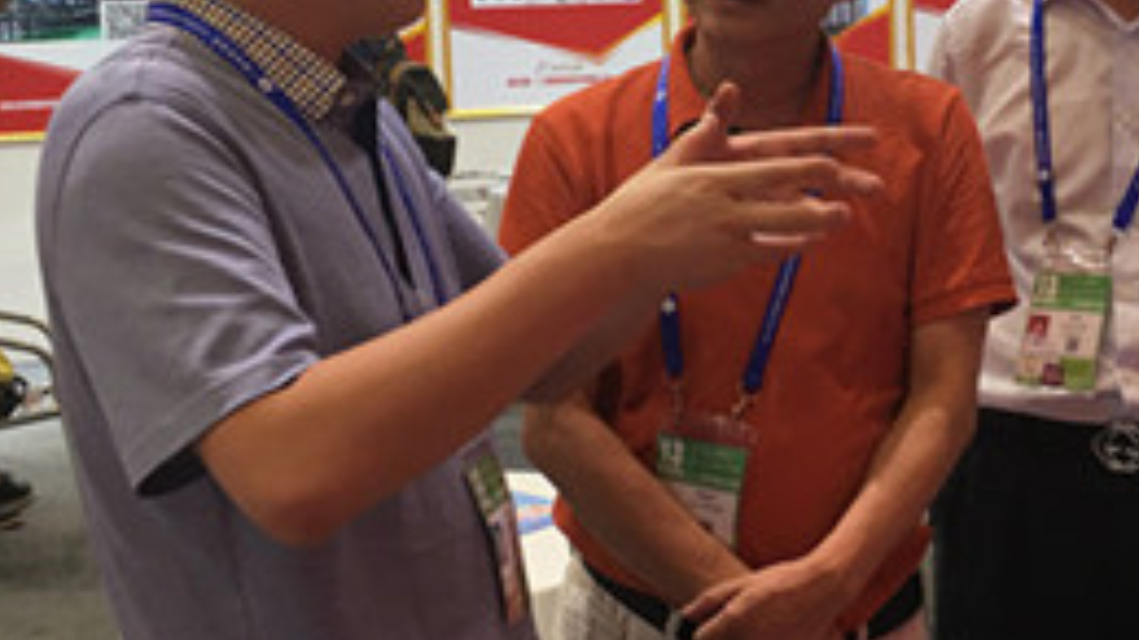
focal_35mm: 73
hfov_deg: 28.6
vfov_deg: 16.4
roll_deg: +1.7
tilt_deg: -4.4
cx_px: 850
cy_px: 180
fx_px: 2204
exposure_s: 1/33
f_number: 2.2
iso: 25
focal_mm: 4.15
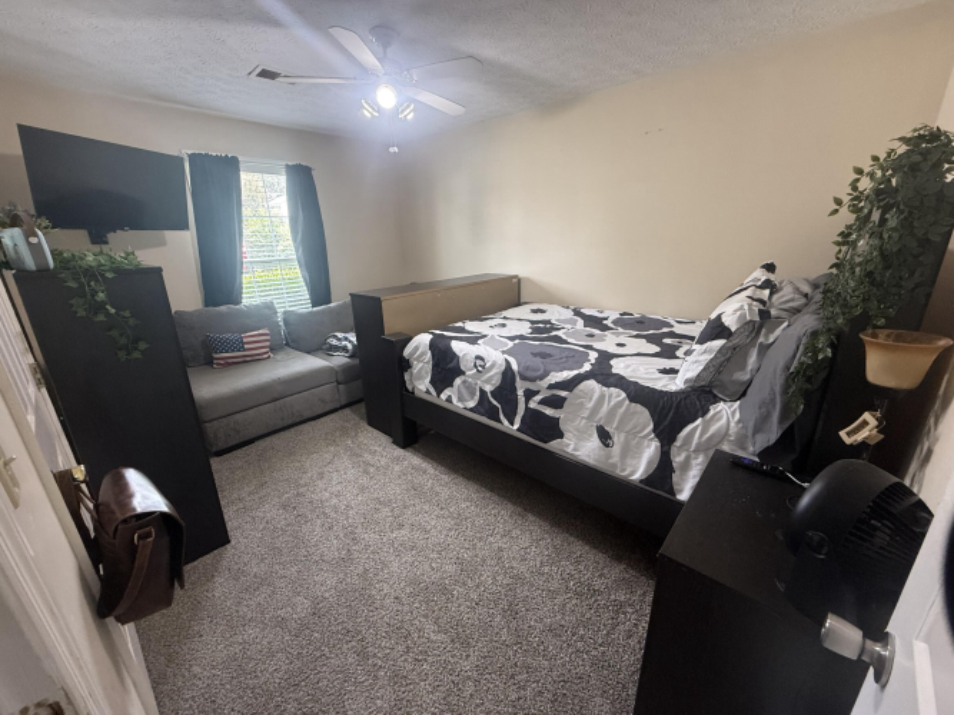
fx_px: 386
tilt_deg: -17.3
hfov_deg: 102.1
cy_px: 358
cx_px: 477
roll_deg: +1.6
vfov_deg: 85.7
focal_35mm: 14
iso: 250
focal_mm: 2.22
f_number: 2.2
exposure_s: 1/60
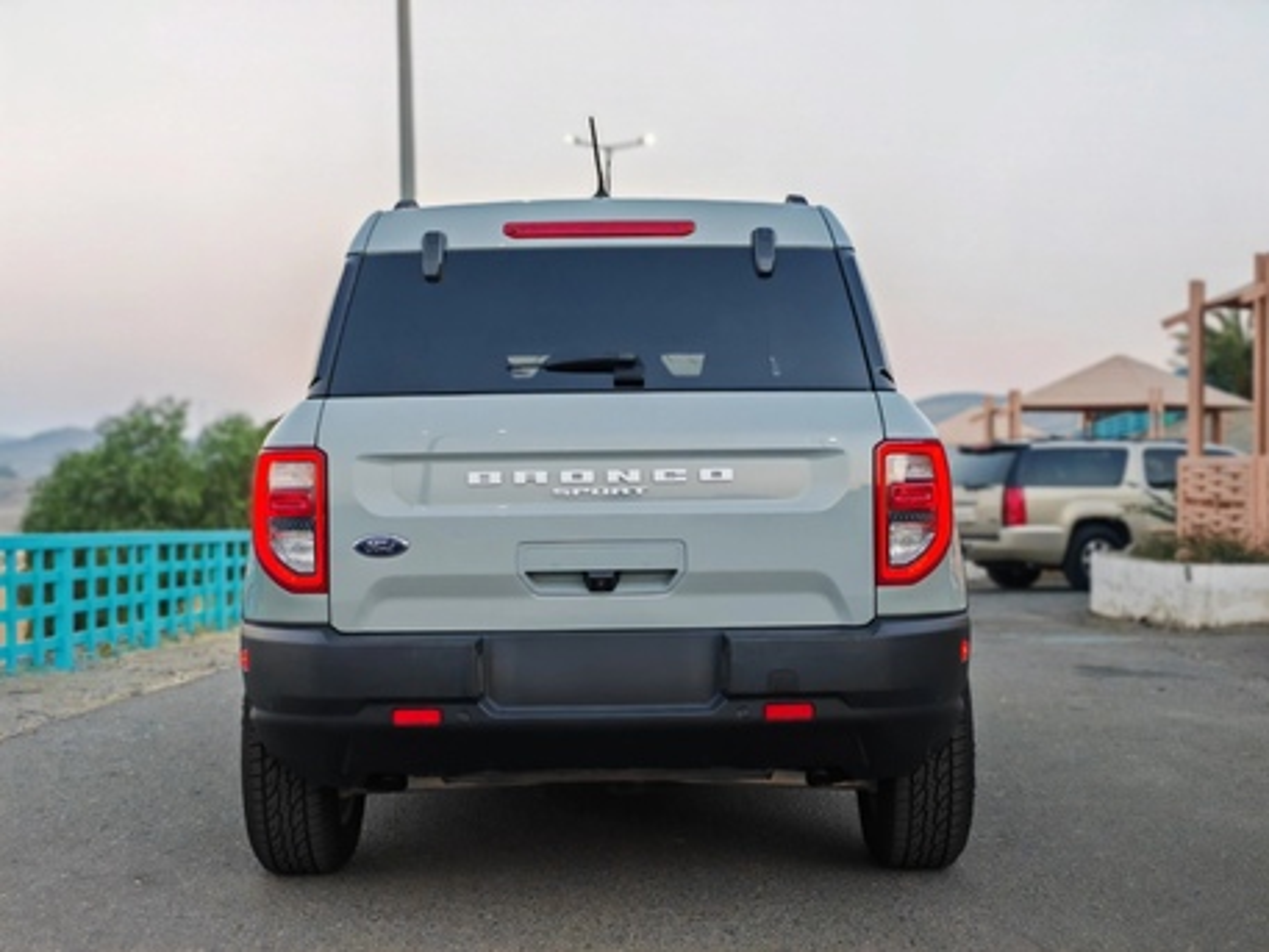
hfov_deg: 38.2
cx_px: 634
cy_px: 476
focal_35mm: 50
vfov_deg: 29.1
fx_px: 1833
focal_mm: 5.3
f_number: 2.4
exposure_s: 1/100
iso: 200
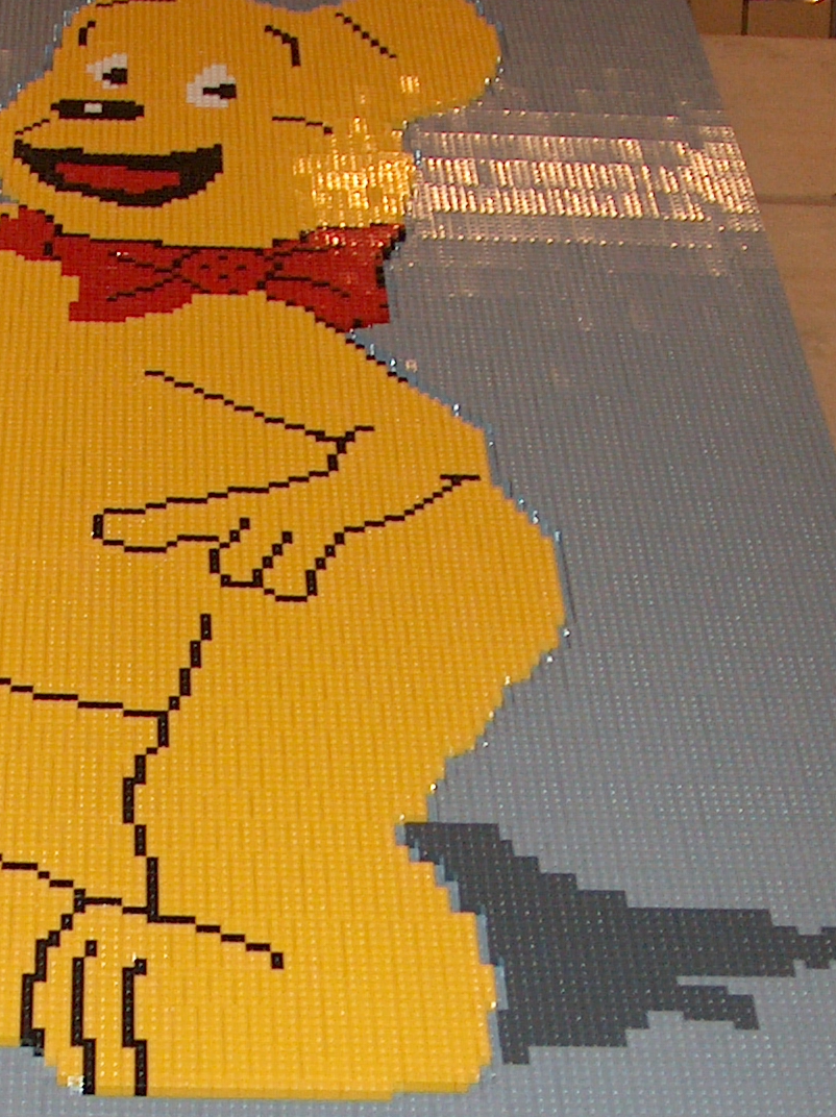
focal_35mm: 90
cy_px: 641
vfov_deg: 21.8
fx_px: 2903
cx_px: 129
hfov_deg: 16.2
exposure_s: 1/60
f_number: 2.8
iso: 100
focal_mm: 7.6
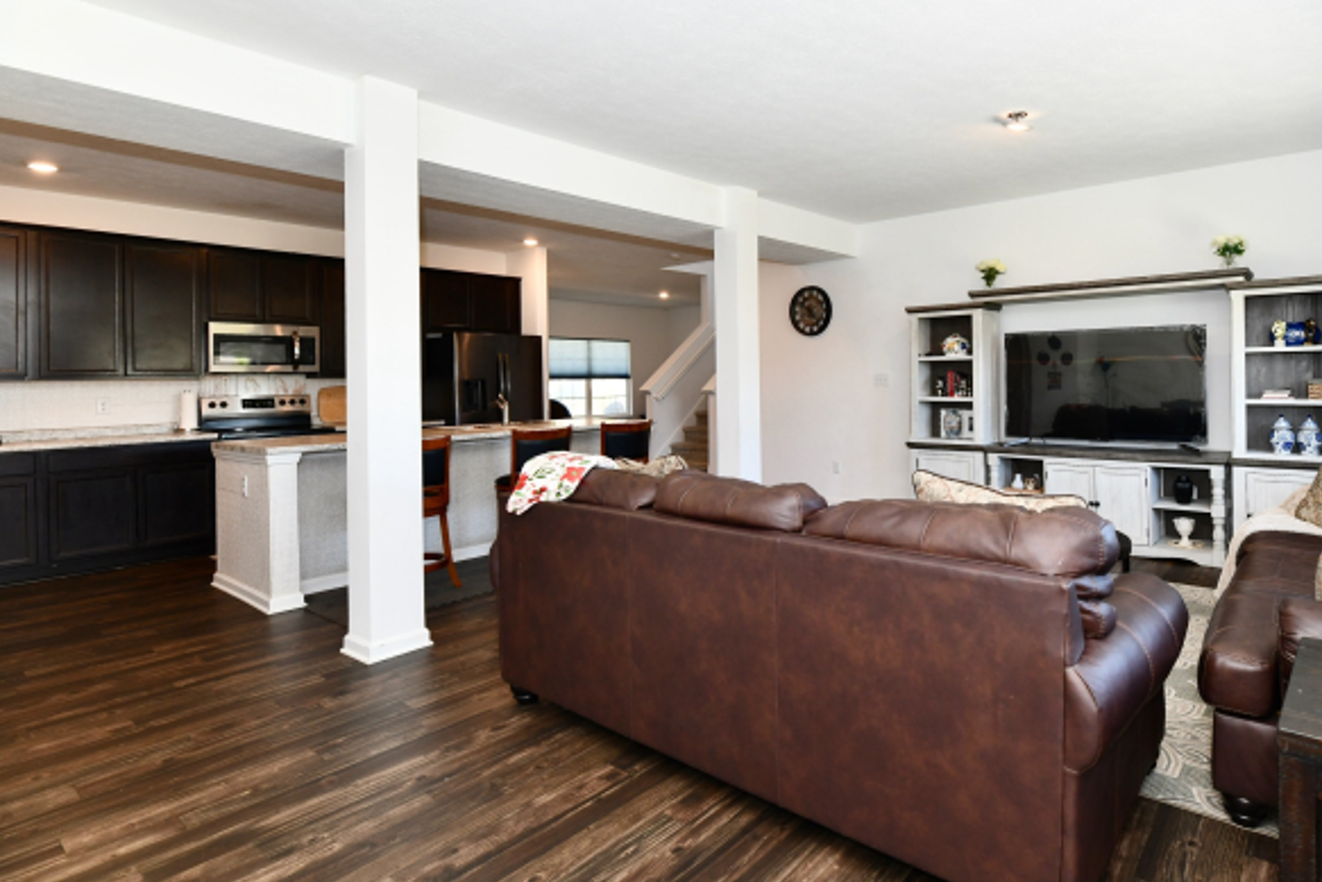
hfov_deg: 88.0
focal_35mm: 18
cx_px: 834
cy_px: 397
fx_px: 661
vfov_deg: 67.3
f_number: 6.3
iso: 640
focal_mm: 14
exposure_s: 1/60
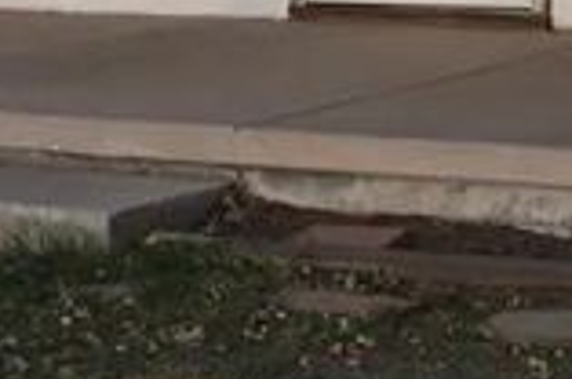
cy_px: -426
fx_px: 3889
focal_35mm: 245
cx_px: 554
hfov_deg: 8.4
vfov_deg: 5.4
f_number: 5.6
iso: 100
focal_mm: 25
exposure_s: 1/125
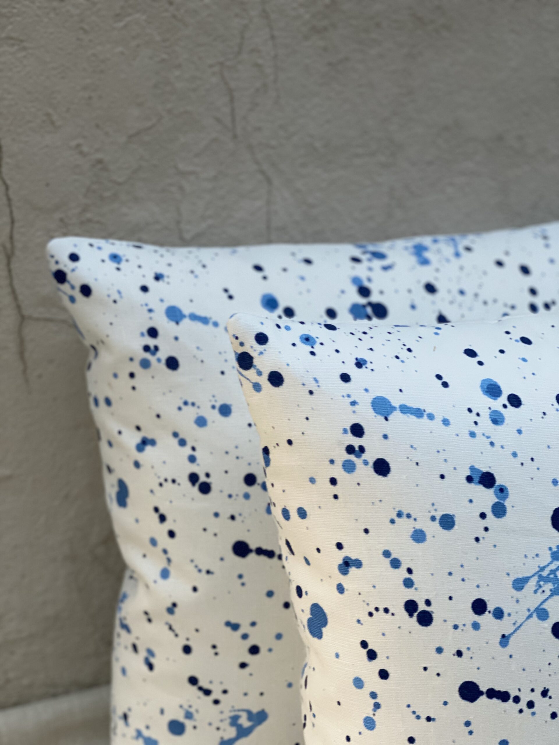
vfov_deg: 36.8
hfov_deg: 28.0
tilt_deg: -22.4
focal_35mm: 52
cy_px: 372
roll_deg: -1.3
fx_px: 1120
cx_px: 280
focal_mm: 6
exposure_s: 1/40
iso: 250
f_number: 2
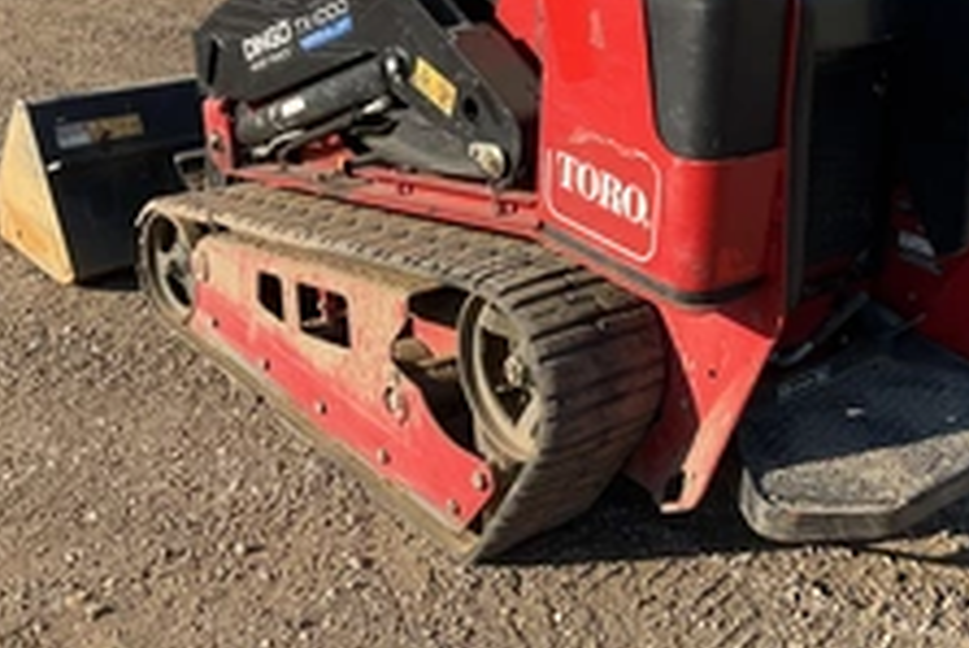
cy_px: 135
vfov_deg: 24.7
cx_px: 647
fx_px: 1454
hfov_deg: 36.5
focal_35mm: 54
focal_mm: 3
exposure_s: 1/792
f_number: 1.8
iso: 25
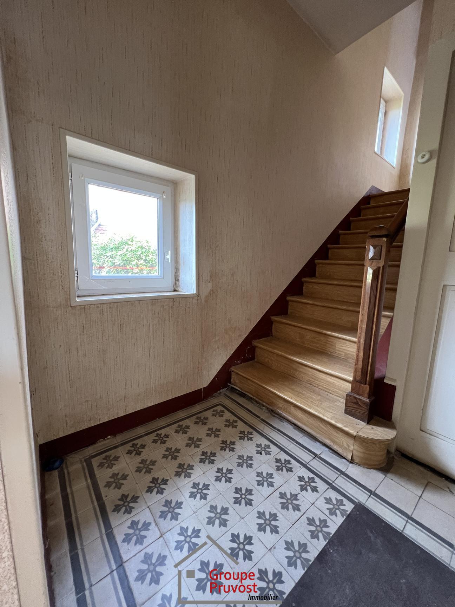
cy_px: 304
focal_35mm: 13
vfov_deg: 106.2
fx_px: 228
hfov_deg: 89.9
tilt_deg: -8.2
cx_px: 228
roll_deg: -1.4
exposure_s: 1/61
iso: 250
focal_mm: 1.57
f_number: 1.8
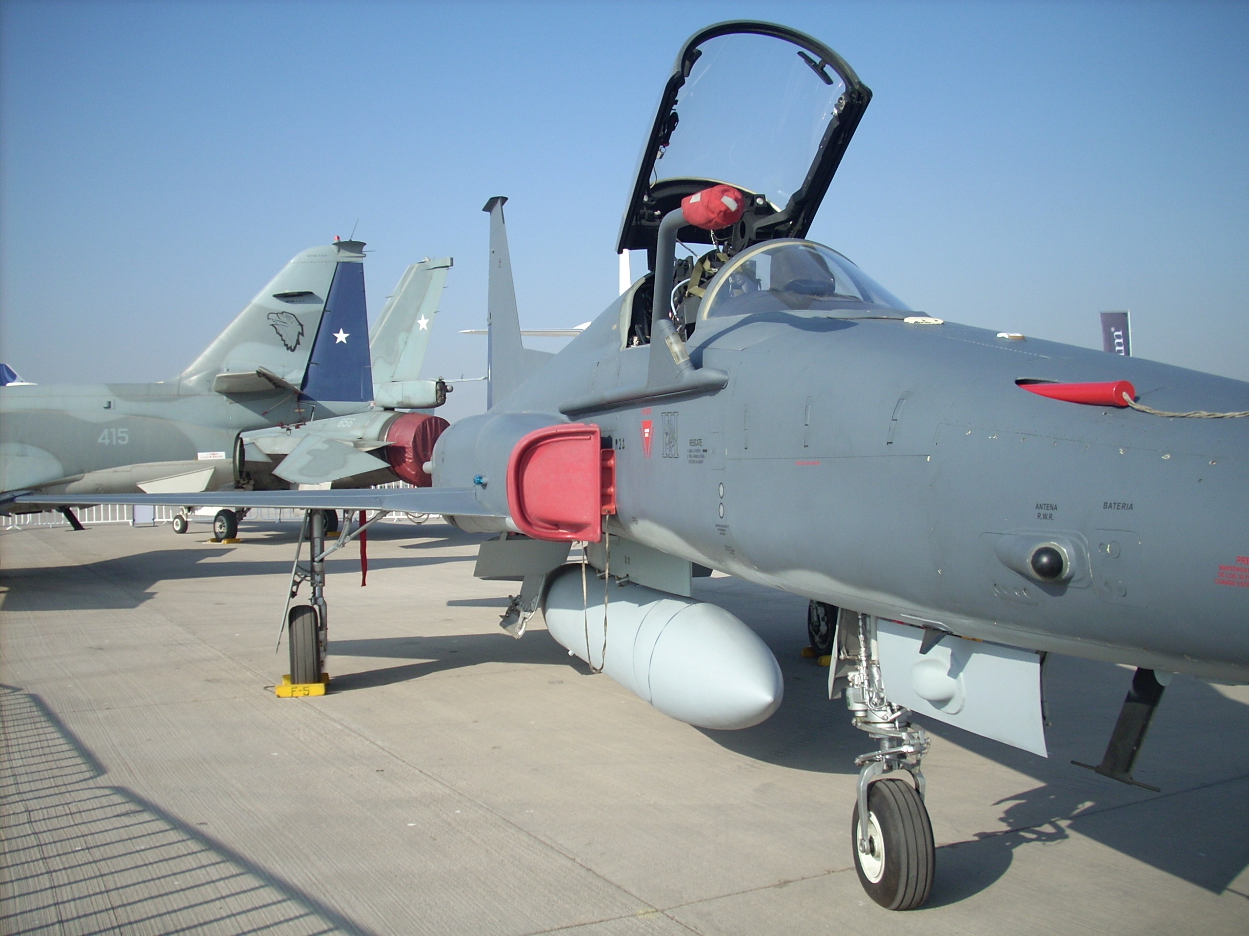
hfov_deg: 50.1
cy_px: 468
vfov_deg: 38.7
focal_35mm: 37
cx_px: 624
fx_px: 1335
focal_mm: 6.2
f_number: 5.6
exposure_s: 1/285
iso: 64
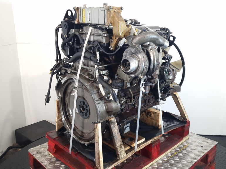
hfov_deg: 71.6
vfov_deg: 56.8
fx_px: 157
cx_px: 117
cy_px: 83
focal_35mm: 24
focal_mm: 6.4
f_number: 1.8
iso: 125
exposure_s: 1/50
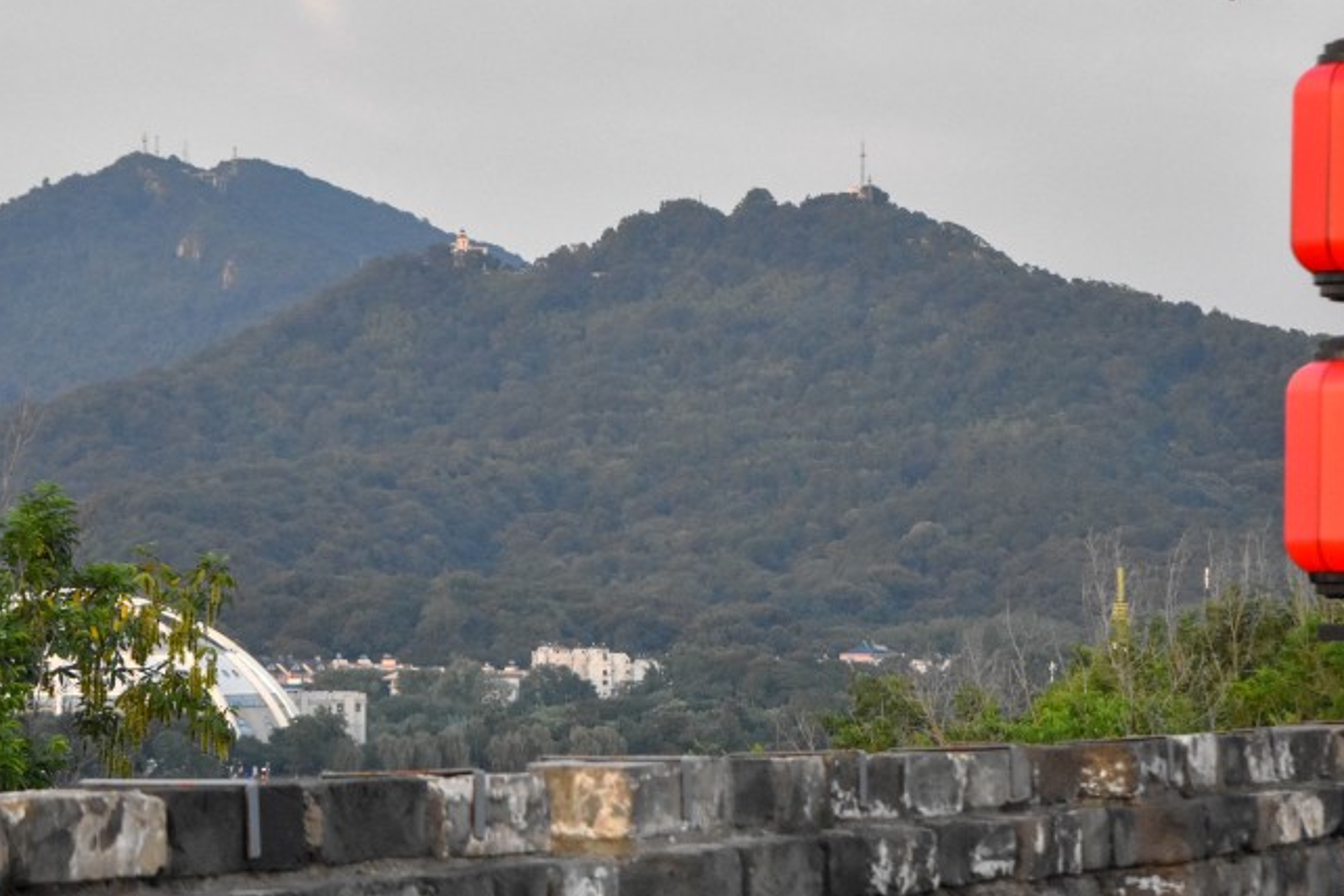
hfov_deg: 14.7
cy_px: 475
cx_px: 404
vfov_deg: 9.9
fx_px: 5183
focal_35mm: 139
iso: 2500
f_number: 5.6
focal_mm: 55
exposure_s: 1/500
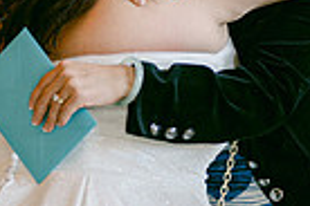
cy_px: 45
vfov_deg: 6.4
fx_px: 1851
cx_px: 177
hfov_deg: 9.6
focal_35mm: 215
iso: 500
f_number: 1.8
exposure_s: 1/125
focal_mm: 50
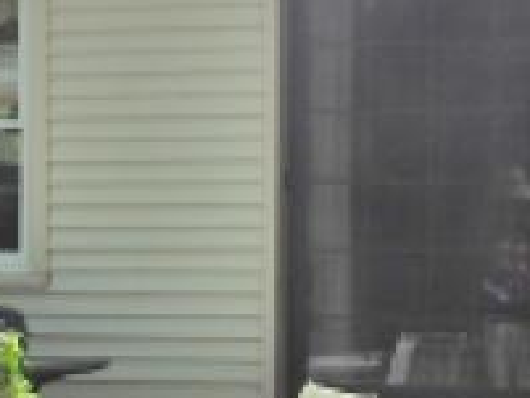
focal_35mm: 122
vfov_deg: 12.2
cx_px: -18
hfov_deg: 15.8
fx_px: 1869
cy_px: 249
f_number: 3.3
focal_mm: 4.3
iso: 100
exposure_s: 1/125
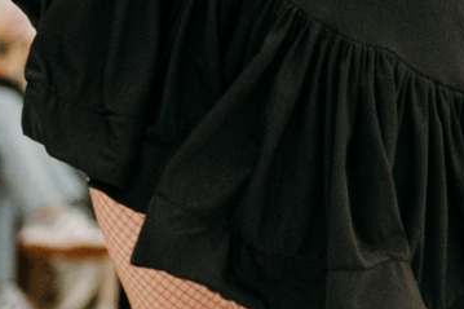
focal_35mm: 373
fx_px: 4805
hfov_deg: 5.4
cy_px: -658
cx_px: 1037
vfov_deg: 3.6
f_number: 2.5
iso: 1600
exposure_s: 1/400
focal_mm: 50
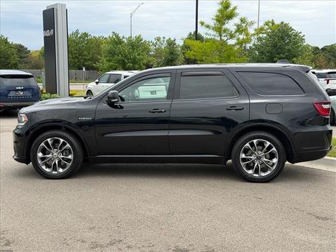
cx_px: 168
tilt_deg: -7.1
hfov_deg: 39.7
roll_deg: -0.5
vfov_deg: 30.3
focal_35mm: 48
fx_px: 466
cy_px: 126
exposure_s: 1/2577
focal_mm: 6.76
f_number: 1.78
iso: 80
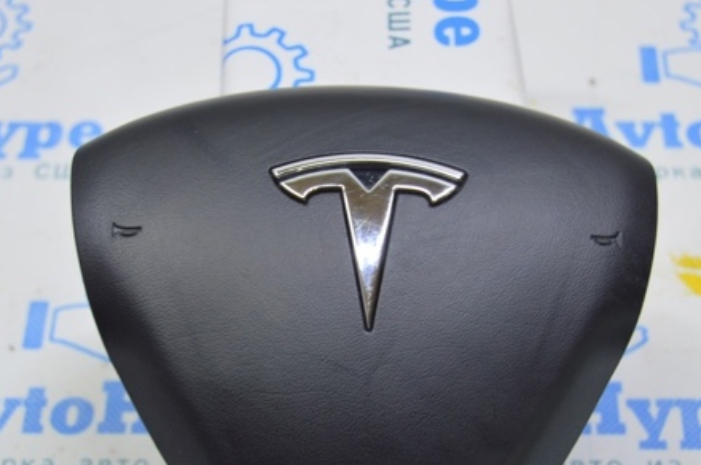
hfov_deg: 24.5
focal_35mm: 83
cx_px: 349
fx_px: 1614
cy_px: 310
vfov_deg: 16.4
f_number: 5.6
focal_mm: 38
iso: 400
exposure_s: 1/20
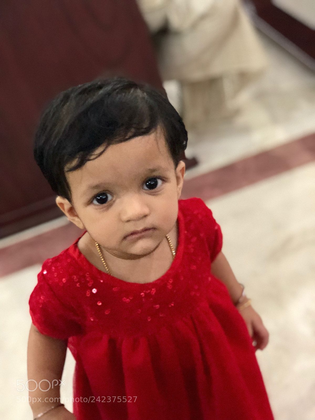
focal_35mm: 57
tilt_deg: -31.4
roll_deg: +19.2
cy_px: 210
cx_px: 158
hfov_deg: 25.7
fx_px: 692
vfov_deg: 33.8
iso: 1250
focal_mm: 6.6
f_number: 2.8
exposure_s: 1/50
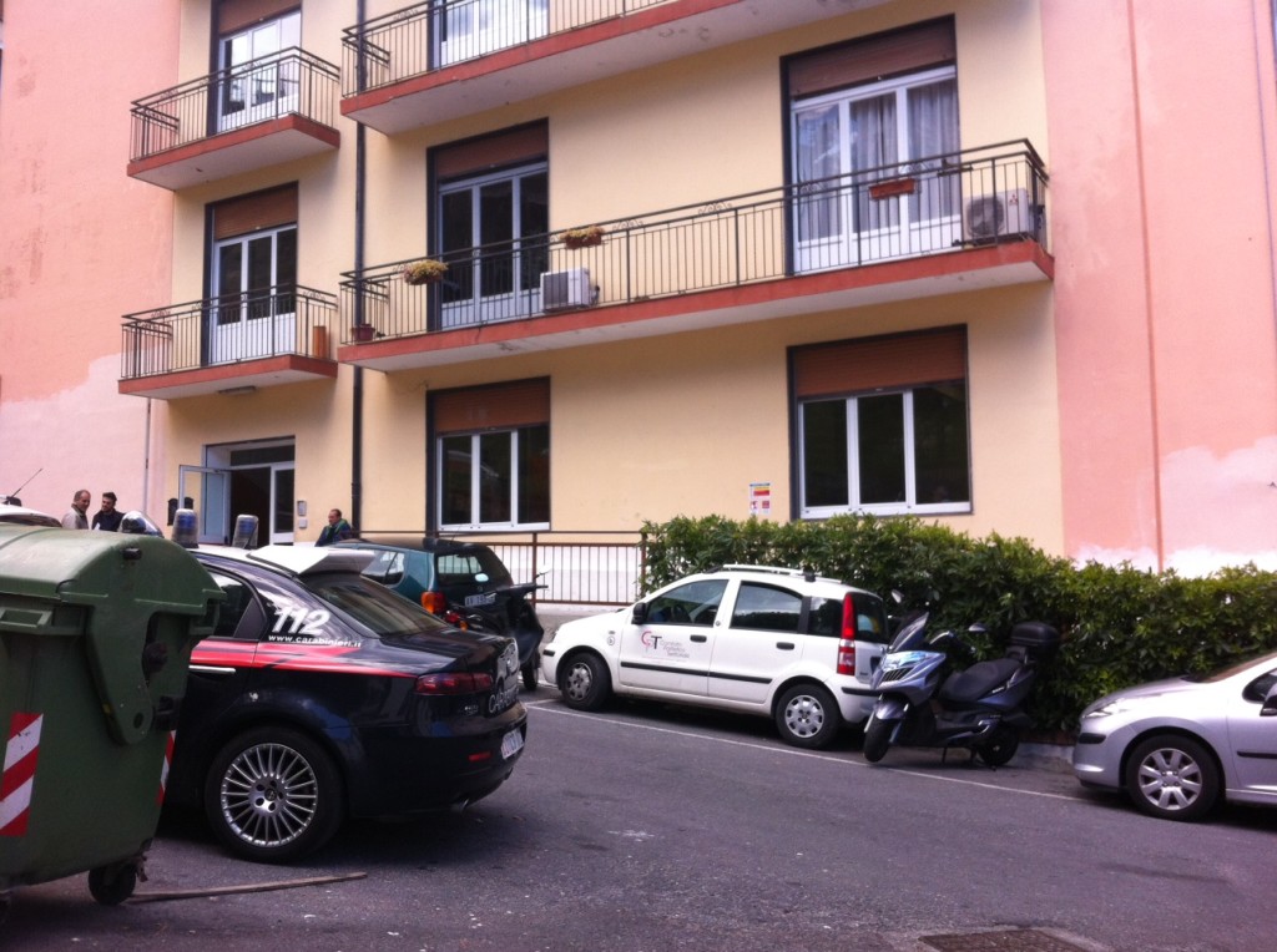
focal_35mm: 35
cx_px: 638
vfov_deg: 40.6
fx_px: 1289
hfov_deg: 52.7
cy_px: 476
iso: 80
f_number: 2.8
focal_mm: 3.85
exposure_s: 1/328
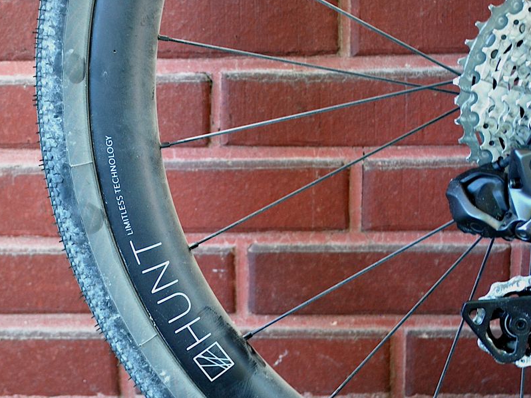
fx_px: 1564
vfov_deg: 14.5
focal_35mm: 102
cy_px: 229
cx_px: 120
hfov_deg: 19.1
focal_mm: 44
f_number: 5.3
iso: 400
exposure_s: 1/40
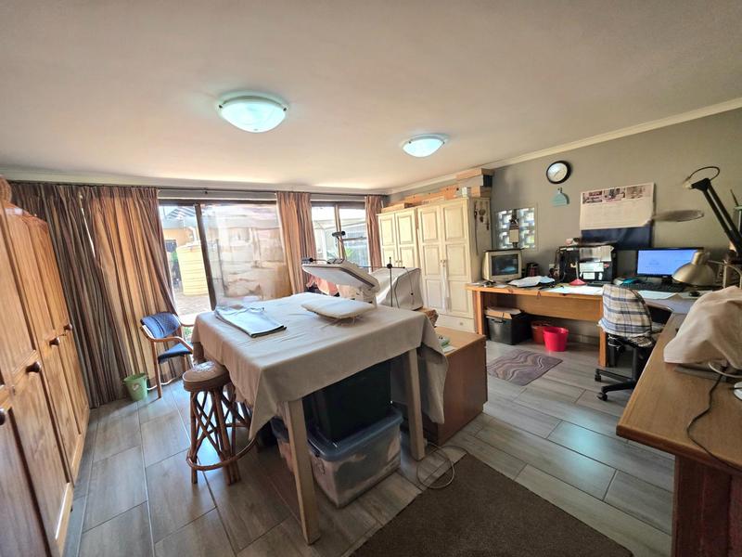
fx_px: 279
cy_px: 278
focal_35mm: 13
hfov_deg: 106.2
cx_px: 371
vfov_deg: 89.9
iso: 320
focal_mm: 2.2
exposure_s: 1/370
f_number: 1.9
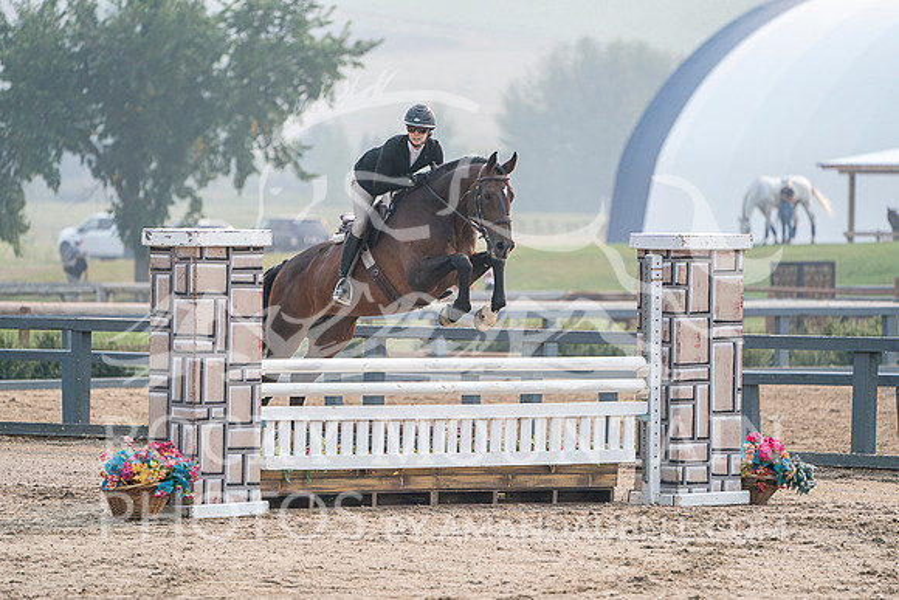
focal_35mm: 336
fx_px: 8392
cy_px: 300
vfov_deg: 4.1
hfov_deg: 6.1
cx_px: 450
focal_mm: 336
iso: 500
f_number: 5.6
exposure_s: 1/800
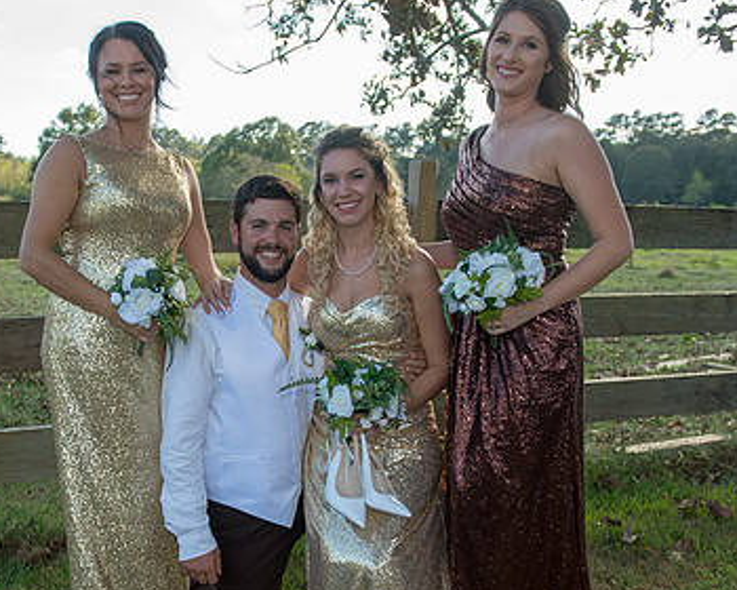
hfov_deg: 43.2
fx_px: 916
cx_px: 244
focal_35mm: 42
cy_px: 384
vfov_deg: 35.4
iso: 200
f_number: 4.5
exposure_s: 1/320
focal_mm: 27
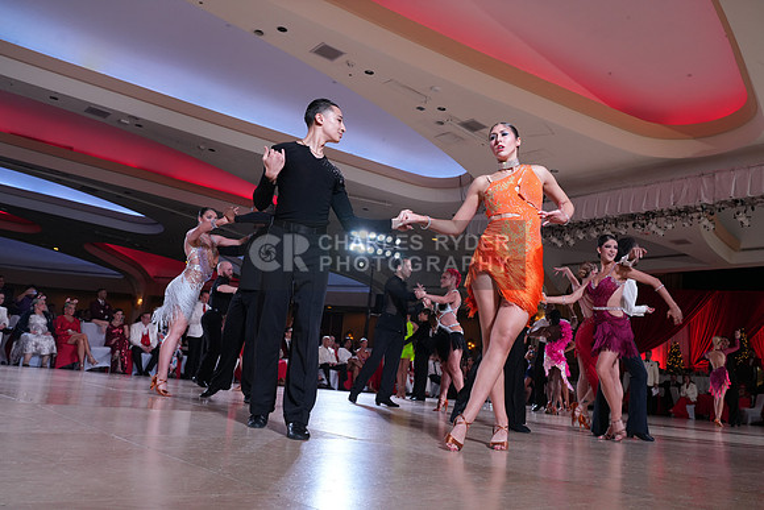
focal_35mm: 30
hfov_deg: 61.9
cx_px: 382
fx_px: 637
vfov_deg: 43.6
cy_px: 255
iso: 1000
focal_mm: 30
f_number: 5.6
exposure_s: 1/200
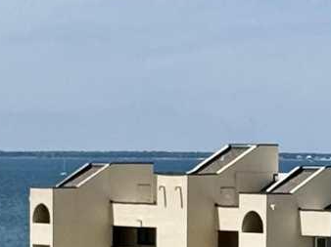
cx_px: 455
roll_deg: -0.4
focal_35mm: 291
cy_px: 288
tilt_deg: -2.3
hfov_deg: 6.7
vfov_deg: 5.1
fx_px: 2781
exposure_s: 1/8772
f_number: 1.78
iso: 64
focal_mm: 6.76
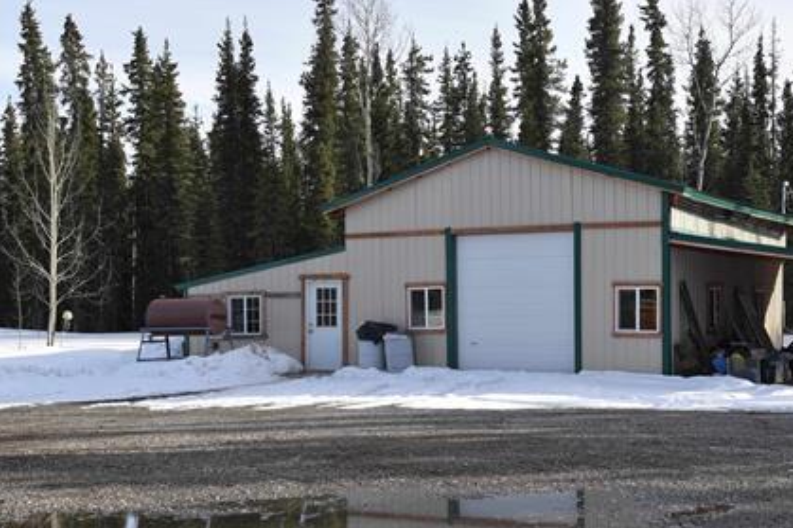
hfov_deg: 32.8
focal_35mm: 61
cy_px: 304
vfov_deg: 22.2
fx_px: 1343
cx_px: 472
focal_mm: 48
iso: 200
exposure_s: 1/250
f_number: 8
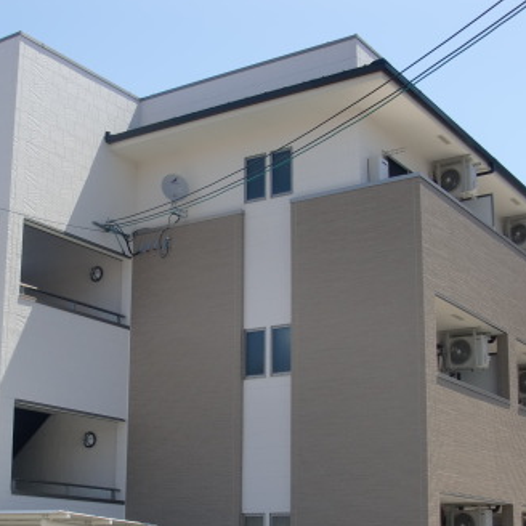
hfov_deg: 27.6
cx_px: 202
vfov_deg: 27.4
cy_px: 377
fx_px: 1066
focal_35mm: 62
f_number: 2.8
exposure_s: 1/800
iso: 64
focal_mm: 6.3
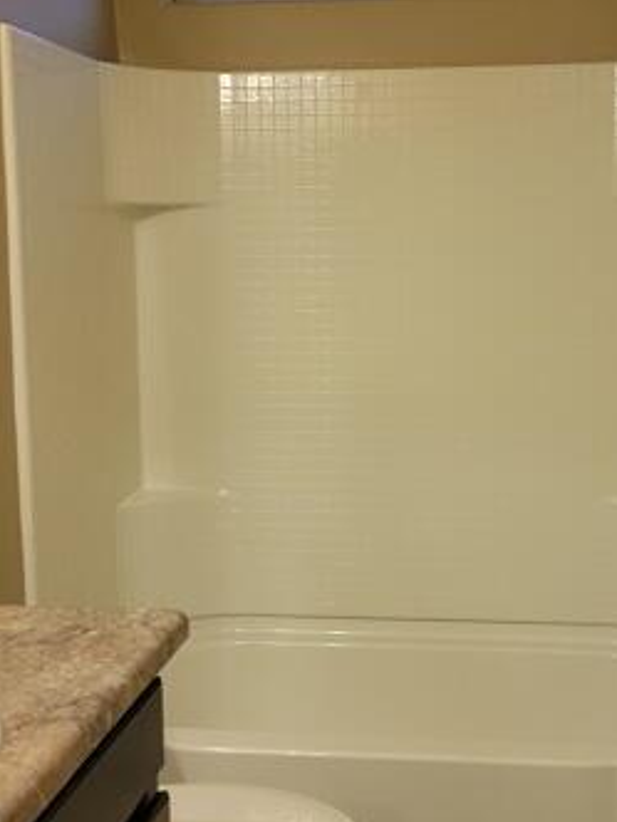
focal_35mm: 54
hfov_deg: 26.9
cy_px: 394
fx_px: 1283
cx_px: 394
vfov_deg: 35.5
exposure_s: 1/40
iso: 320
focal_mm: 5.9
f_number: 2
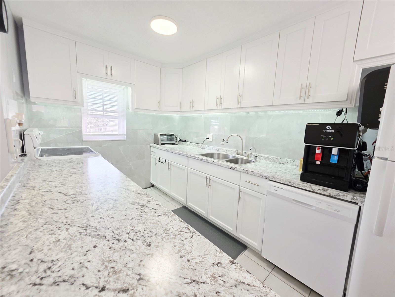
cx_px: 198
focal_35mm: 13
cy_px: 148
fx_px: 148
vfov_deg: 89.9
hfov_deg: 106.2
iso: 160
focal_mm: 2.2
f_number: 1.9
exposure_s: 1/120
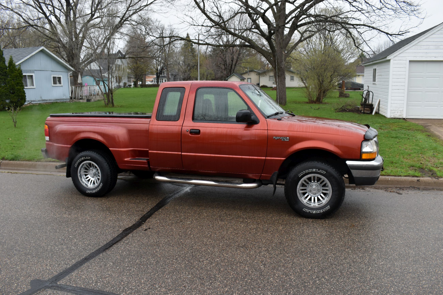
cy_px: 148
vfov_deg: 43.6
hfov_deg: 61.9
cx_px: 222
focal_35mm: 30
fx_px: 369
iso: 400
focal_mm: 20
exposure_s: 1/160
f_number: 6.3
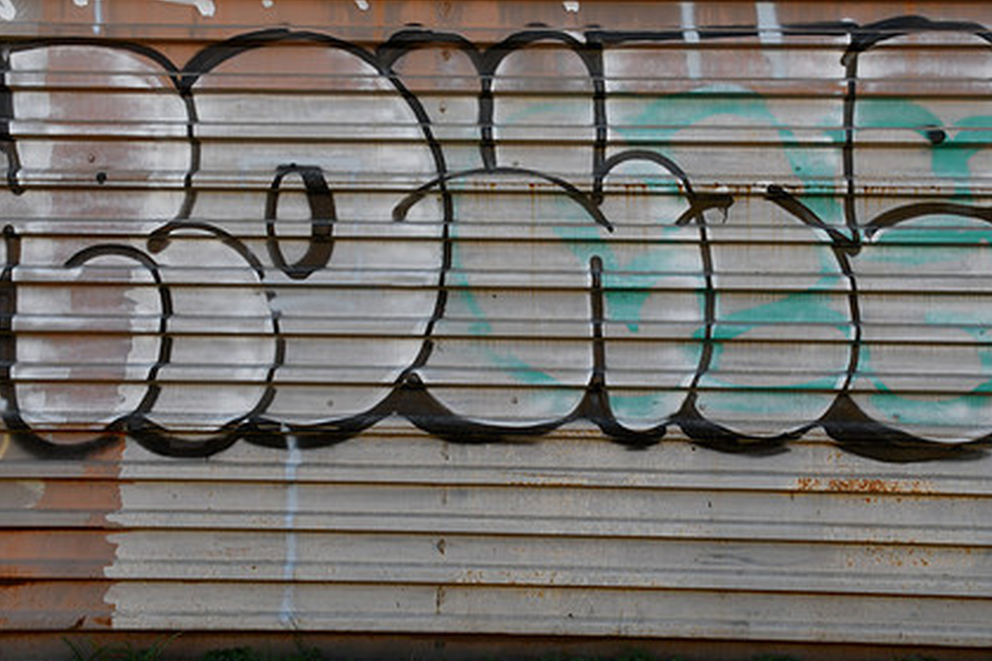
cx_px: 605
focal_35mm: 58
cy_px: 211
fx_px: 1598
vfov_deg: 23.3
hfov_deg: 34.3
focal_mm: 28
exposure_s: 1/250
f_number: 6.3
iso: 200
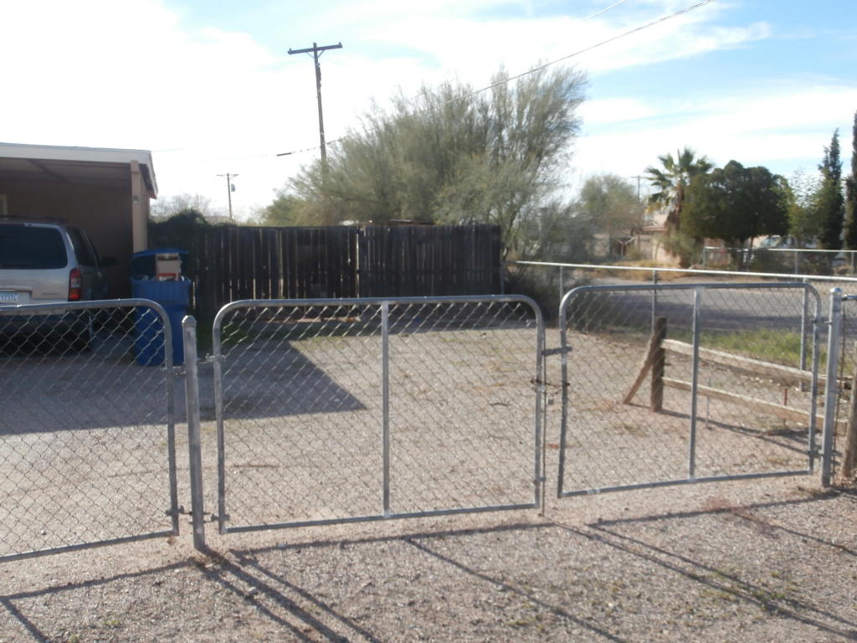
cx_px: 428
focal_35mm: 38
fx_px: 941
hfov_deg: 49.0
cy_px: 322
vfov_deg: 37.7
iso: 100
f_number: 3.9
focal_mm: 6.67
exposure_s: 1/500
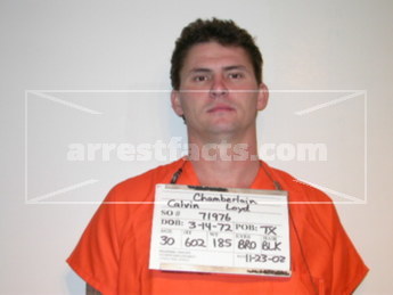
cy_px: 148
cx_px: 196
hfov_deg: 31.2
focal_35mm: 62
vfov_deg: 23.7
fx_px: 704
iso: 100
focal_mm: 12.9
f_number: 3.1
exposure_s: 1/60.3
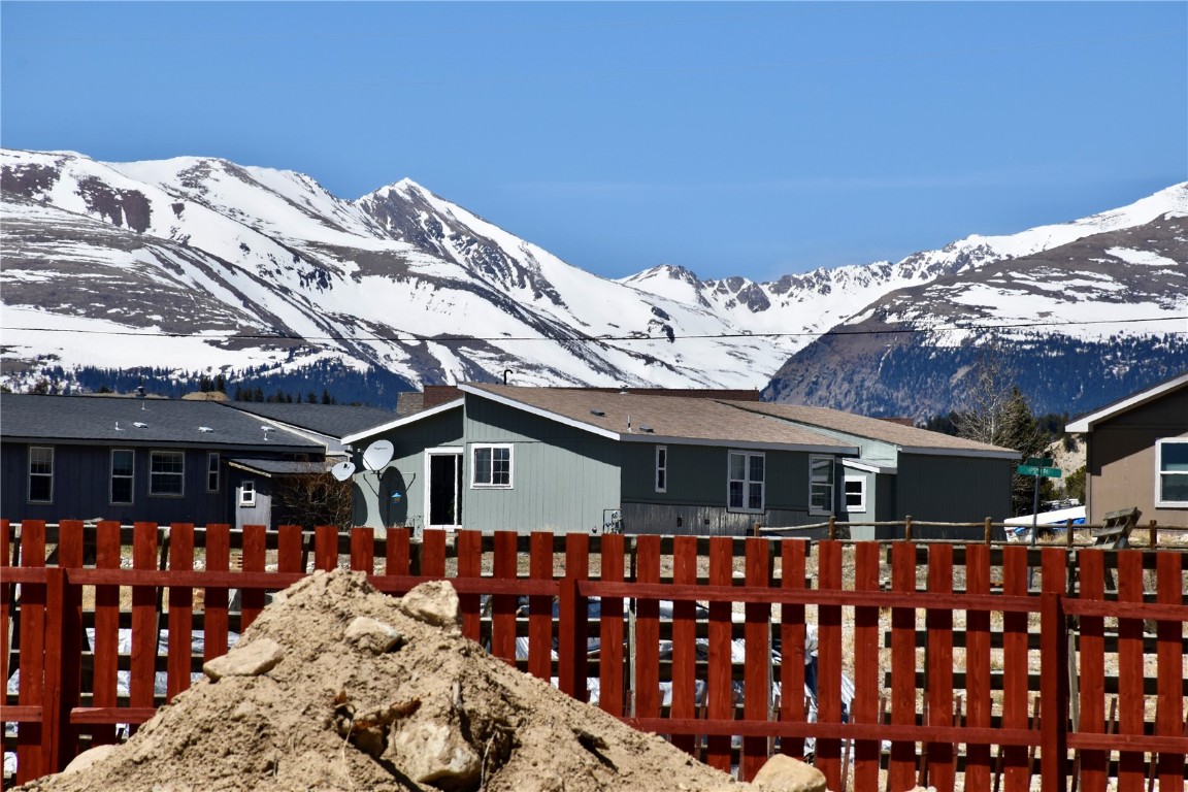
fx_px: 6434
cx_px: 594
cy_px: 396
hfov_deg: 10.5
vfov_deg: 7.0
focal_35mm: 195
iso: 200
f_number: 13
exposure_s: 1/640
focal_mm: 130
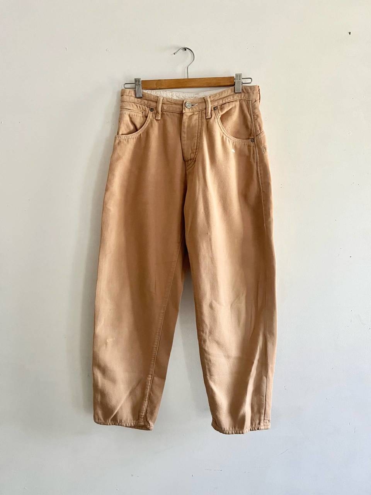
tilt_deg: -5.3
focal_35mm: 26
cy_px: 248
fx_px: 372
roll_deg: +1.4
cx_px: 186
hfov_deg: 53.1
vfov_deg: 67.3
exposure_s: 1/60
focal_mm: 5.1
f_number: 1.6
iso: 400
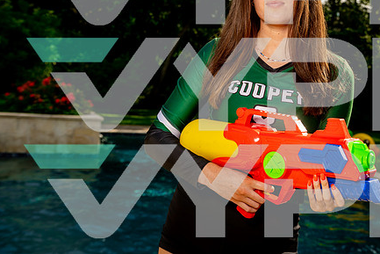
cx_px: 250
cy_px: 85
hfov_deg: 31.7
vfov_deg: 21.5
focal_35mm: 63
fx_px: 665
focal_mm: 47
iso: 125
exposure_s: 1/320
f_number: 5.6
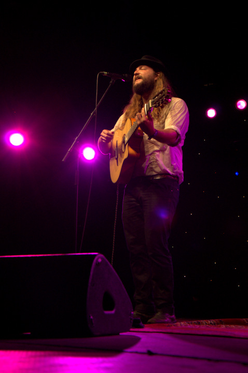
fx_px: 653
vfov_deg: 31.9
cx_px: 124
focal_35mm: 63
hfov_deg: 21.5
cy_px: 186
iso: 2500
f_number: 6.3
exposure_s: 1/640
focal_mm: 42
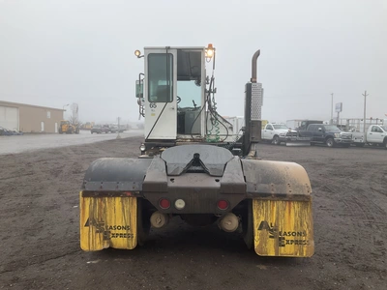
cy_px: 145
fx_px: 324
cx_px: 194
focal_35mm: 29
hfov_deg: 61.7
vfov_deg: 48.2
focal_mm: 3
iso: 25
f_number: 1.8
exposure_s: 1/580
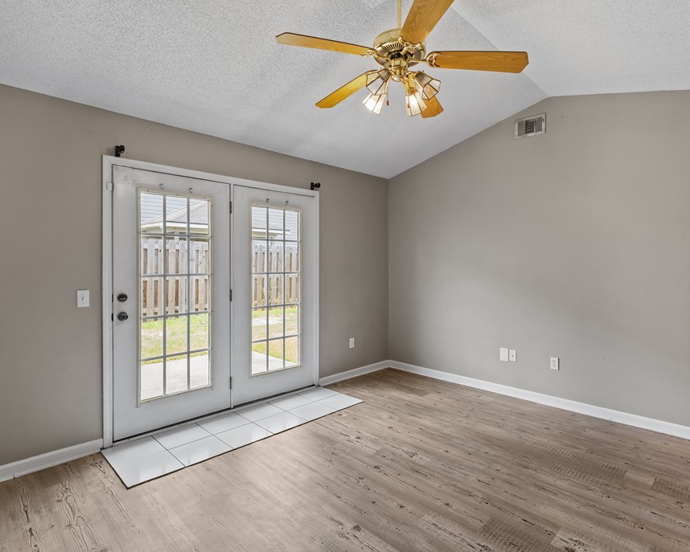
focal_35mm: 19
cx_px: 377
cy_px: 273
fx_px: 388
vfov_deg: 70.9
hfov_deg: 83.0
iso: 4000
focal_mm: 16
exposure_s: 1/30
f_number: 8
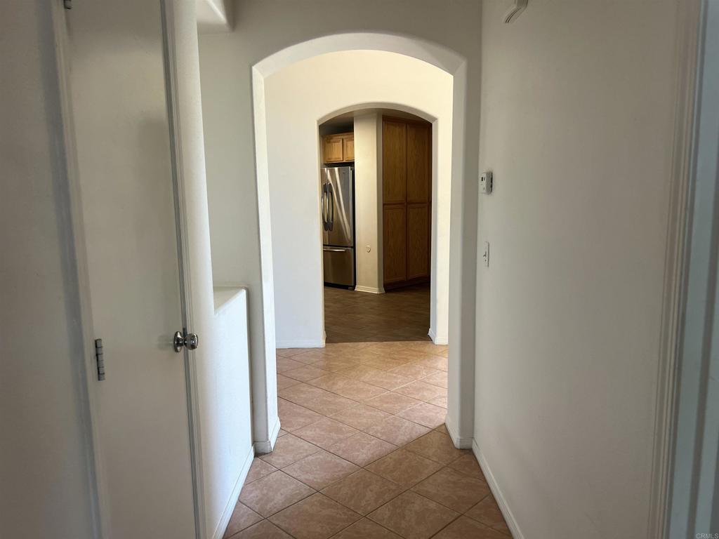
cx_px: 360
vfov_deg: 53.1
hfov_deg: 67.3
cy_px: 270
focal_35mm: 26
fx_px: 540
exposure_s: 1/120
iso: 100
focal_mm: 5.7
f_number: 1.5
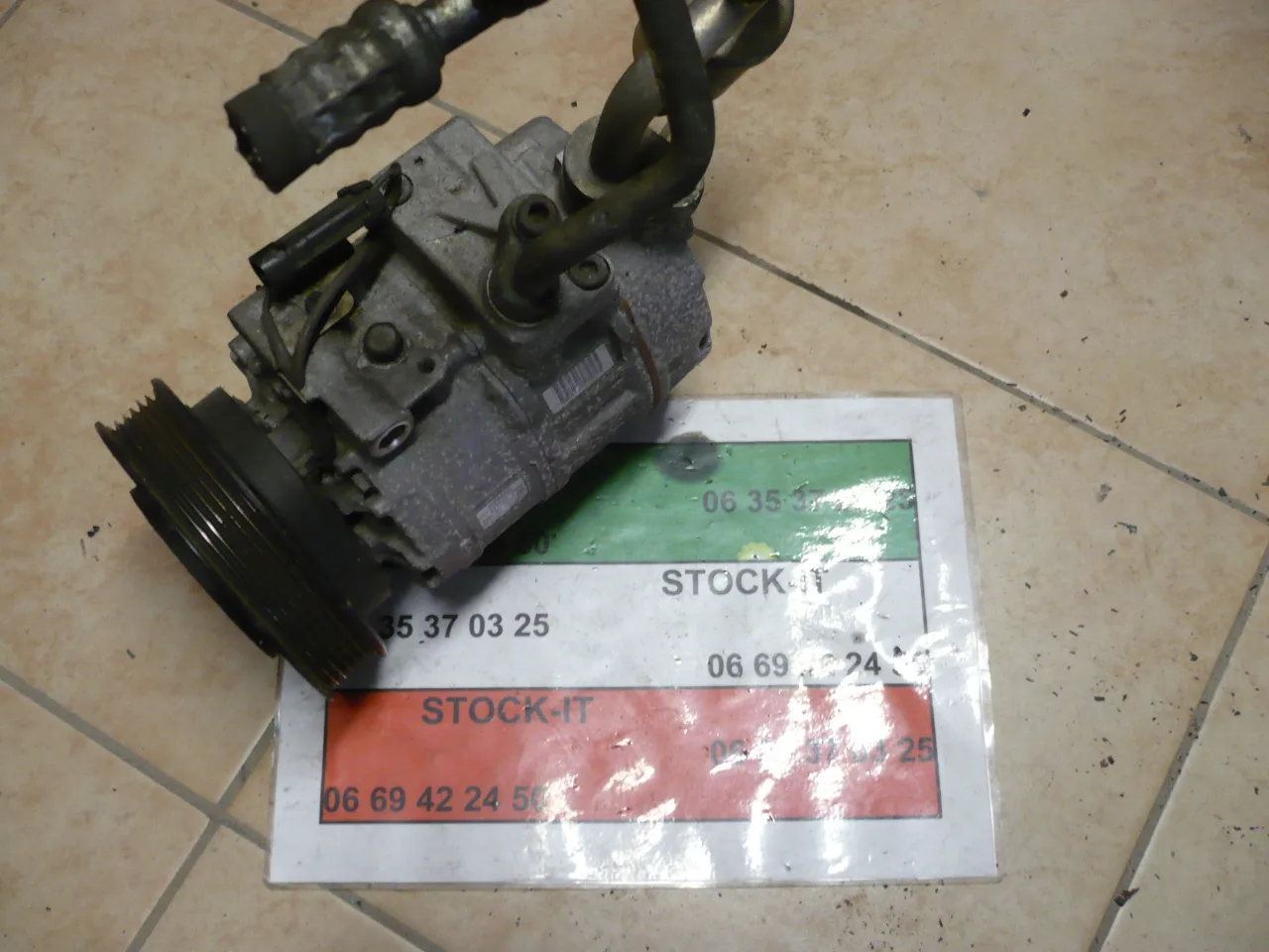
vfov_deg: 40.7
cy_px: 476
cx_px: 634
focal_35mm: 35
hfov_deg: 52.6
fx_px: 1283
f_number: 2.8
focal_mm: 5.8
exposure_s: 1/15
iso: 200
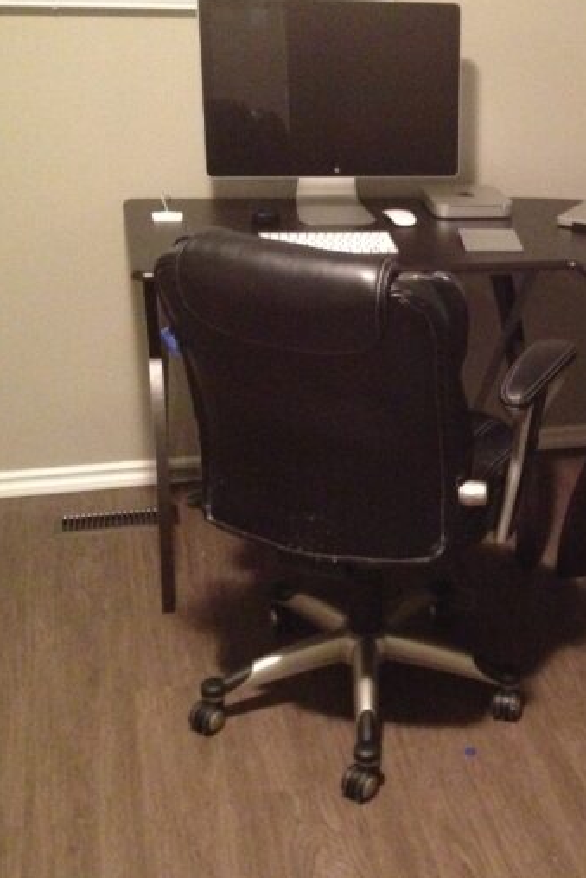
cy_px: 394
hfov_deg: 24.0
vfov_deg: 36.2
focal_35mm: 55
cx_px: 520
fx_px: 1342
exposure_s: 1/15
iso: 800
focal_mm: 4.28
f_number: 2.4
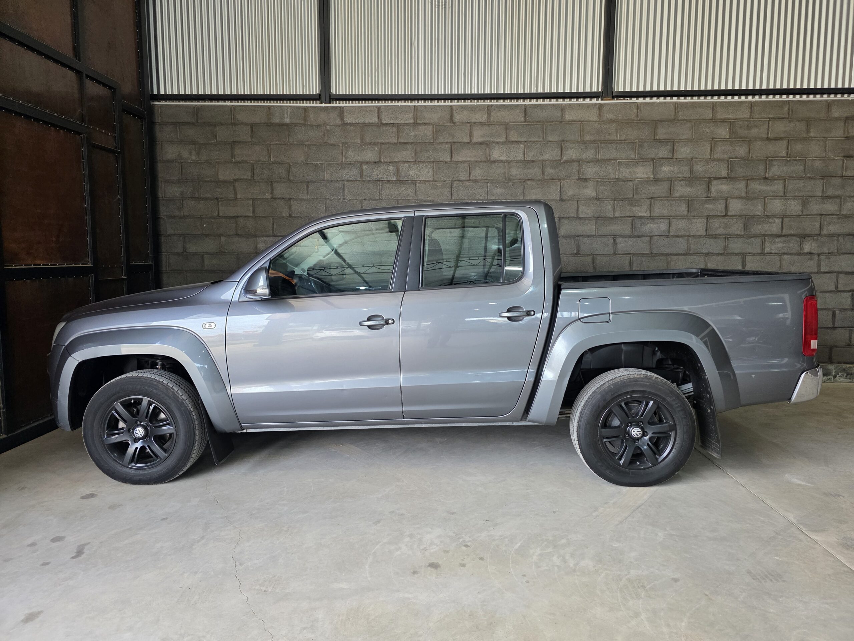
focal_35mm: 23
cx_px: 427
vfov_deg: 58.9
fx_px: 567
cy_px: 320
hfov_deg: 73.9
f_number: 1.7
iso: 160
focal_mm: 6.3
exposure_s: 1/180
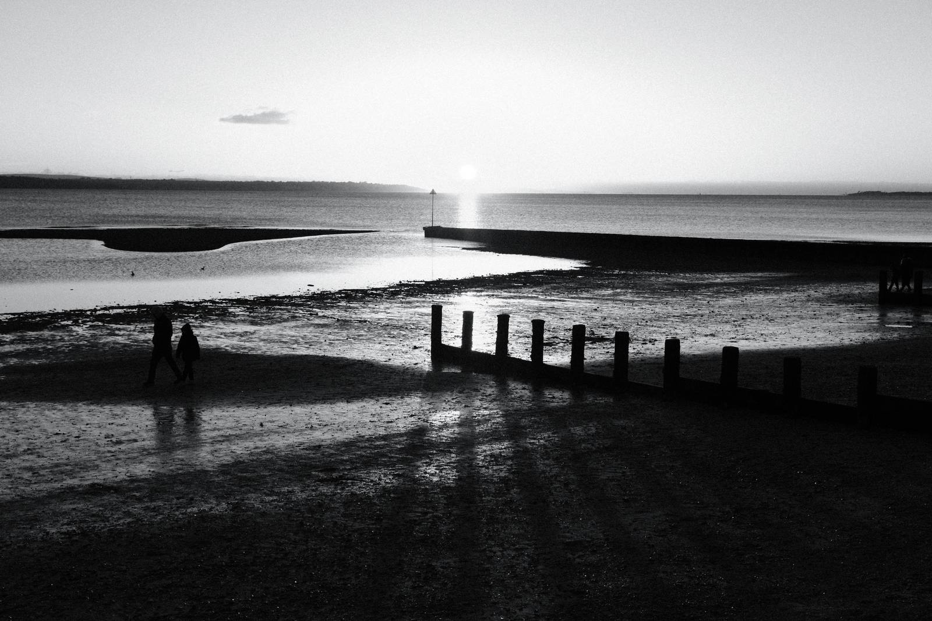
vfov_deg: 30.5
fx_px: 1139
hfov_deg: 44.5
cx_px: 466
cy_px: 310
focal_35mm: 44
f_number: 8
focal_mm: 29.2
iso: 640
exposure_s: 1/450
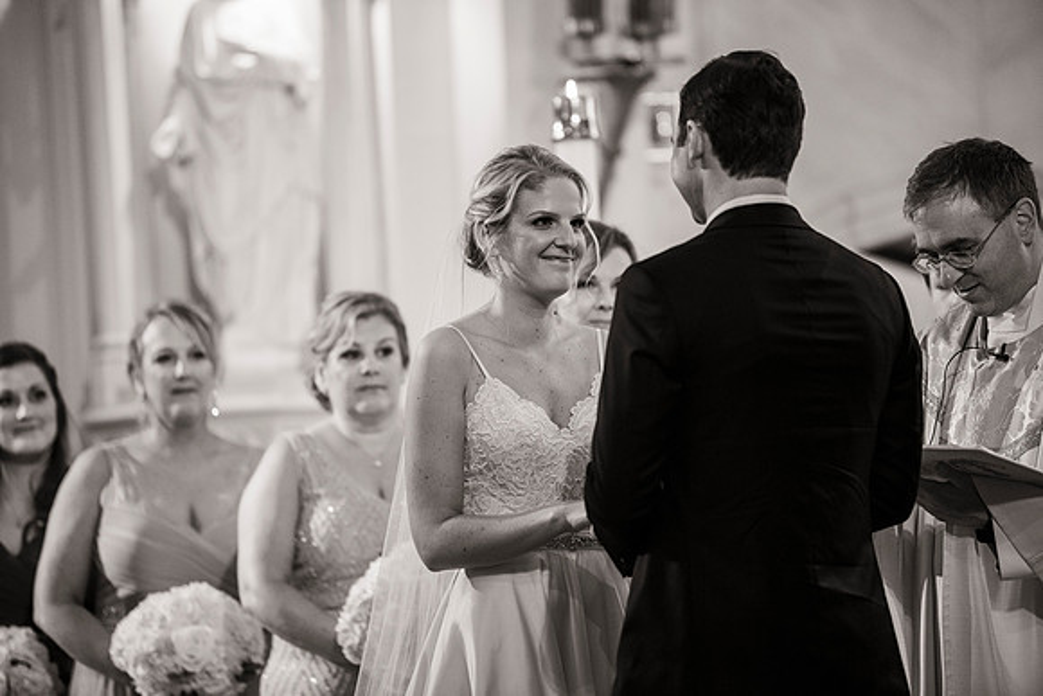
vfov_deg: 6.9
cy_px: 348
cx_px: 522
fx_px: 5796
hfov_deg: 10.3
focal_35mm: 200
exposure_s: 1/160
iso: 2000
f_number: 2.8
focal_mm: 200
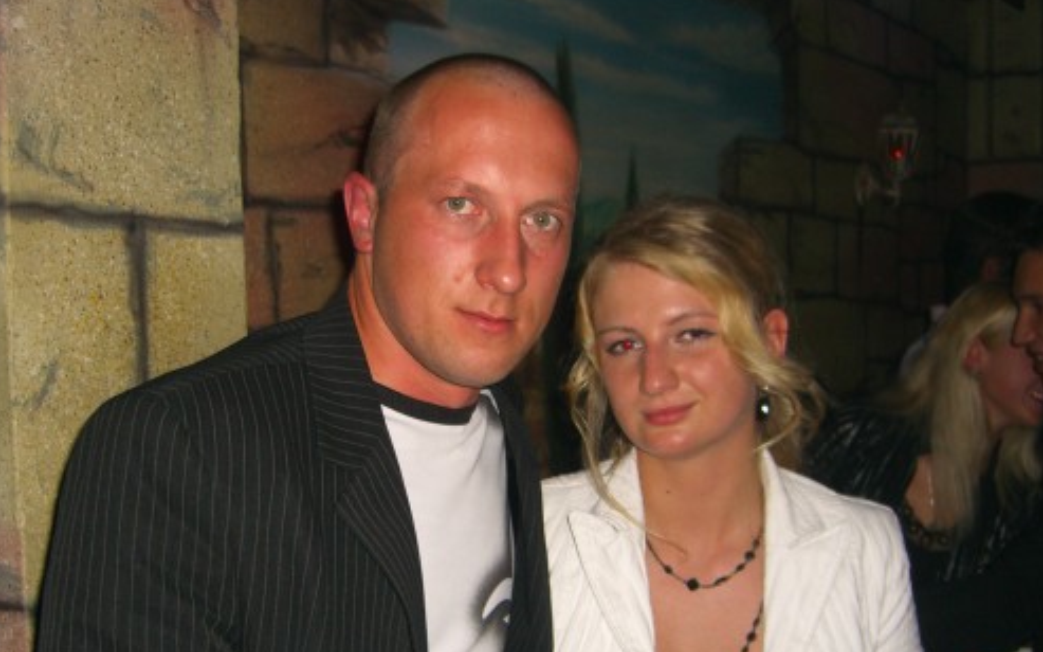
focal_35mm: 49
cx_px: 472
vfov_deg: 26.2
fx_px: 1393
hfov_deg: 41.0
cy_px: 428
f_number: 2.8
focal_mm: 7.9
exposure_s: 1/60
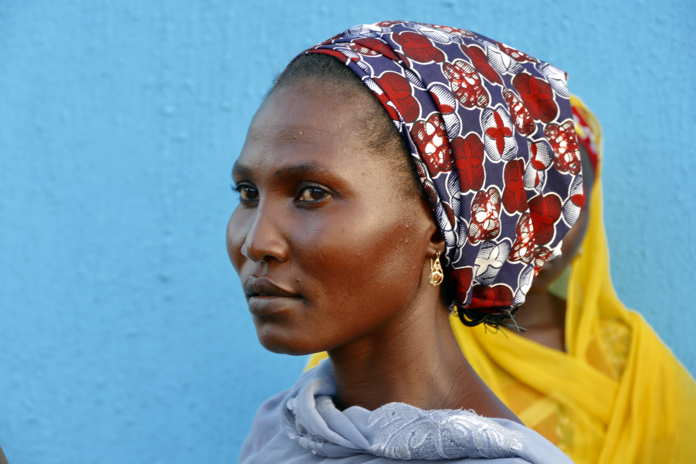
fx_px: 2436
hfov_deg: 16.3
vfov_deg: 10.9
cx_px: 348
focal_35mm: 126
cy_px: 232
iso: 160
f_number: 3.9
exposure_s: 1/80
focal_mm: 45.89
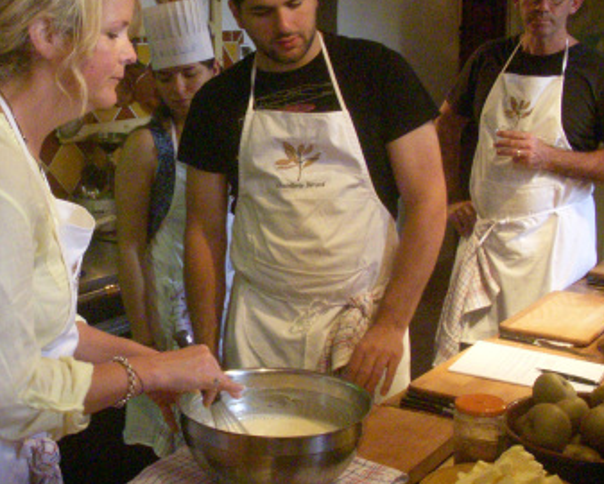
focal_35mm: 55
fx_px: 984
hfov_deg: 33.5
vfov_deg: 27.6
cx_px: 160
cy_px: 239
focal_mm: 6.3
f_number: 3.3
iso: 1250
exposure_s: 1/125
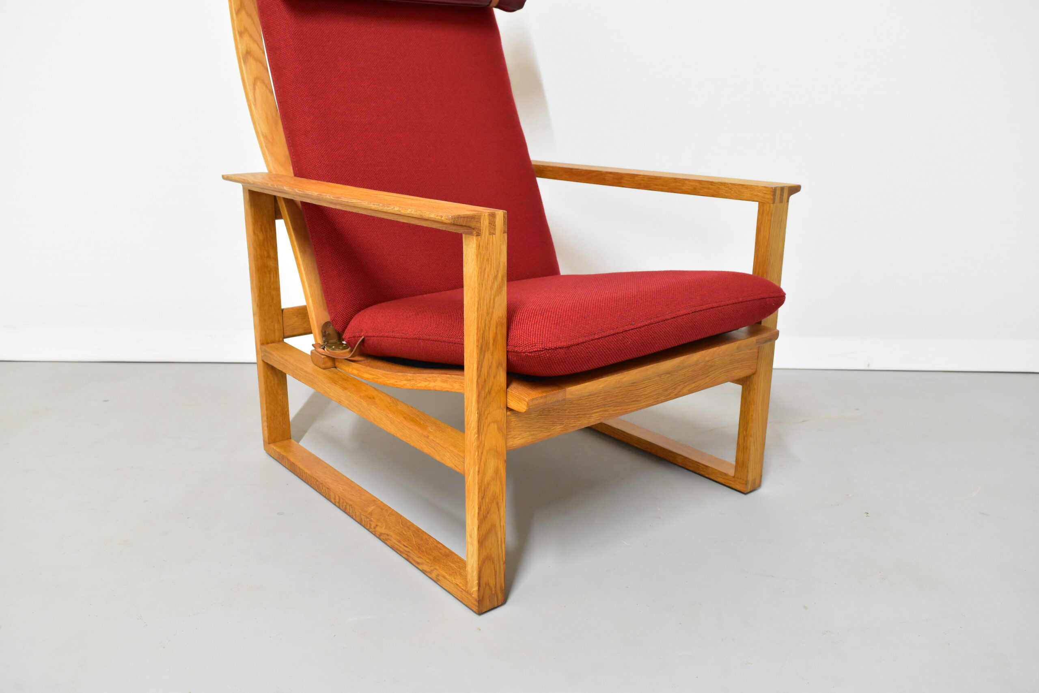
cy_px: 346
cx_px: 520
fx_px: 866
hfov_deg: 61.9
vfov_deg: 43.6
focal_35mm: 30
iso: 1600
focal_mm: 20
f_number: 6.3
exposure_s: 1/15
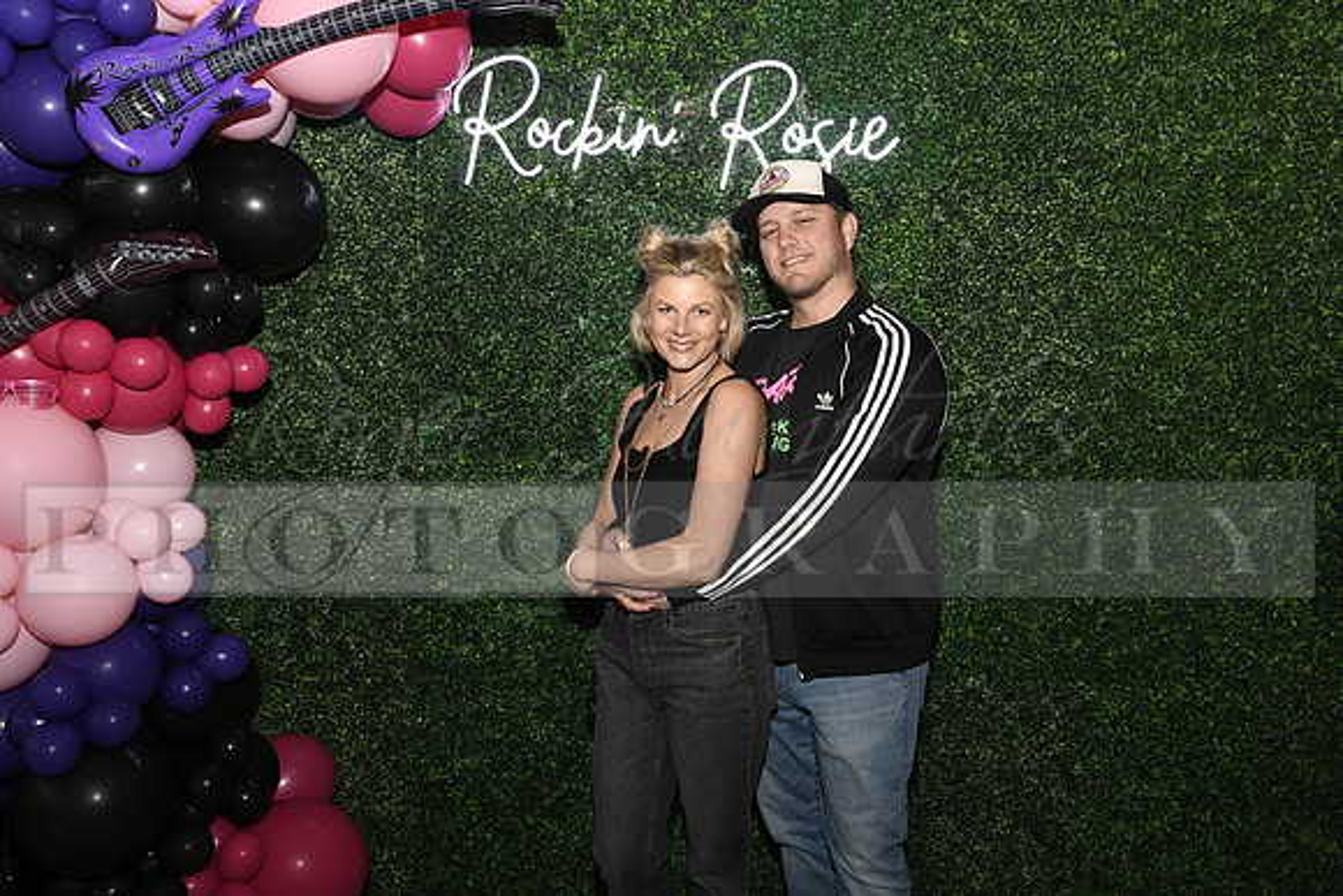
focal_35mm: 31
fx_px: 1157
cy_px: 448
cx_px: 672
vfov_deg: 42.3
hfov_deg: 60.3
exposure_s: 1/60
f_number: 6.3
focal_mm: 31
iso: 500
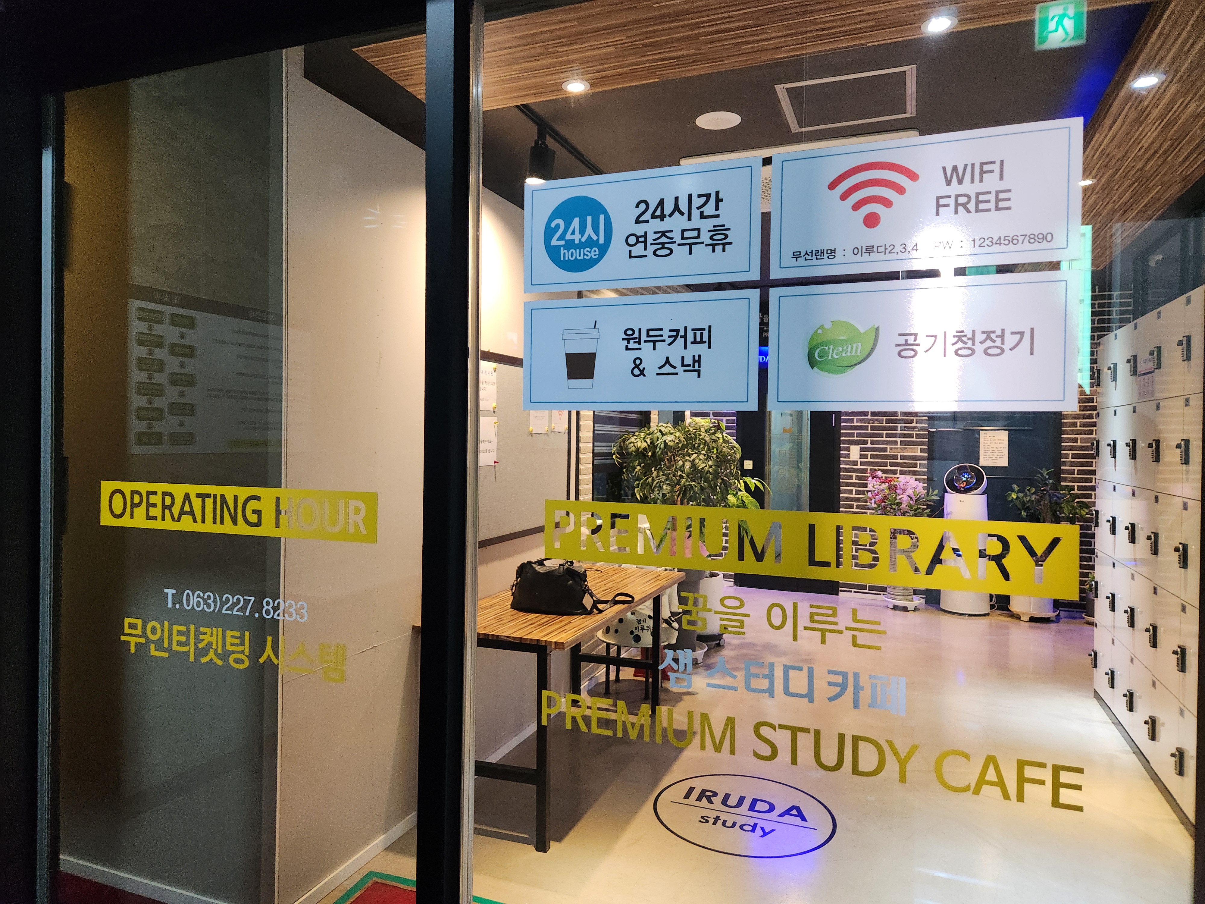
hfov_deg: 73.9
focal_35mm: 23
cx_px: 602
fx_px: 801
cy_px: 452
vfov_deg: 58.9
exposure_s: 1/120
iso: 640
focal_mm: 5.4
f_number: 1.8
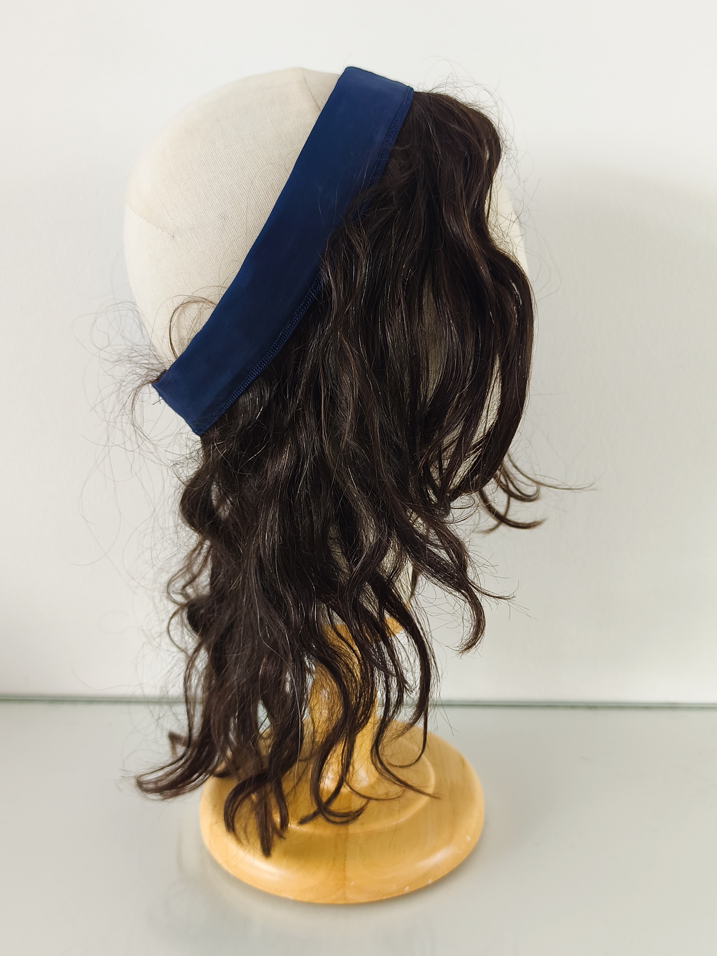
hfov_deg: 44.2
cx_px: 358
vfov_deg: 56.8
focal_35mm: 32
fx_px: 884
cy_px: 478
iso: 50
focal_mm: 6.14
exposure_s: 1/40
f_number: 1.65
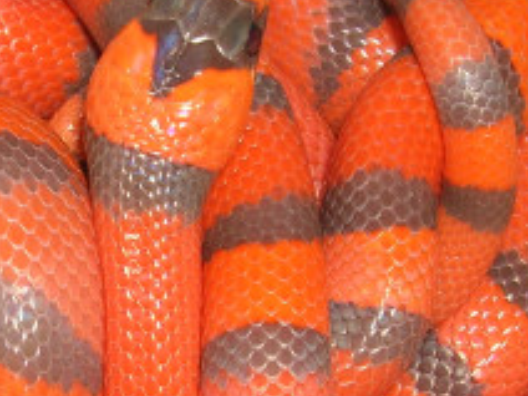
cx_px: 127
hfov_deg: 15.4
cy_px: 324
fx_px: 1937
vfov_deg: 11.6
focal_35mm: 127
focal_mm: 7
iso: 50
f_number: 5.2
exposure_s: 1/60.1
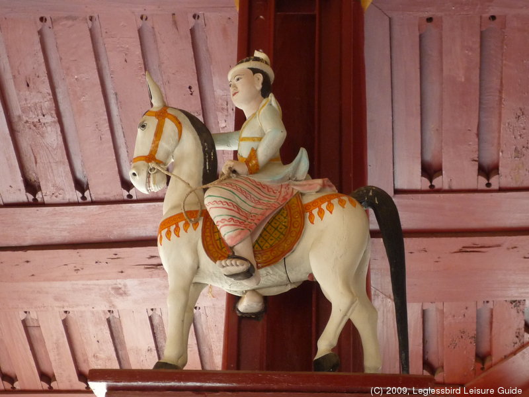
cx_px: 264
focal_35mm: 92
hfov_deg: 21.3
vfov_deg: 16.1
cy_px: 198
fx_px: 1406
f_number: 4.9
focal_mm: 11.3
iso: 200
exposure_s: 1/50
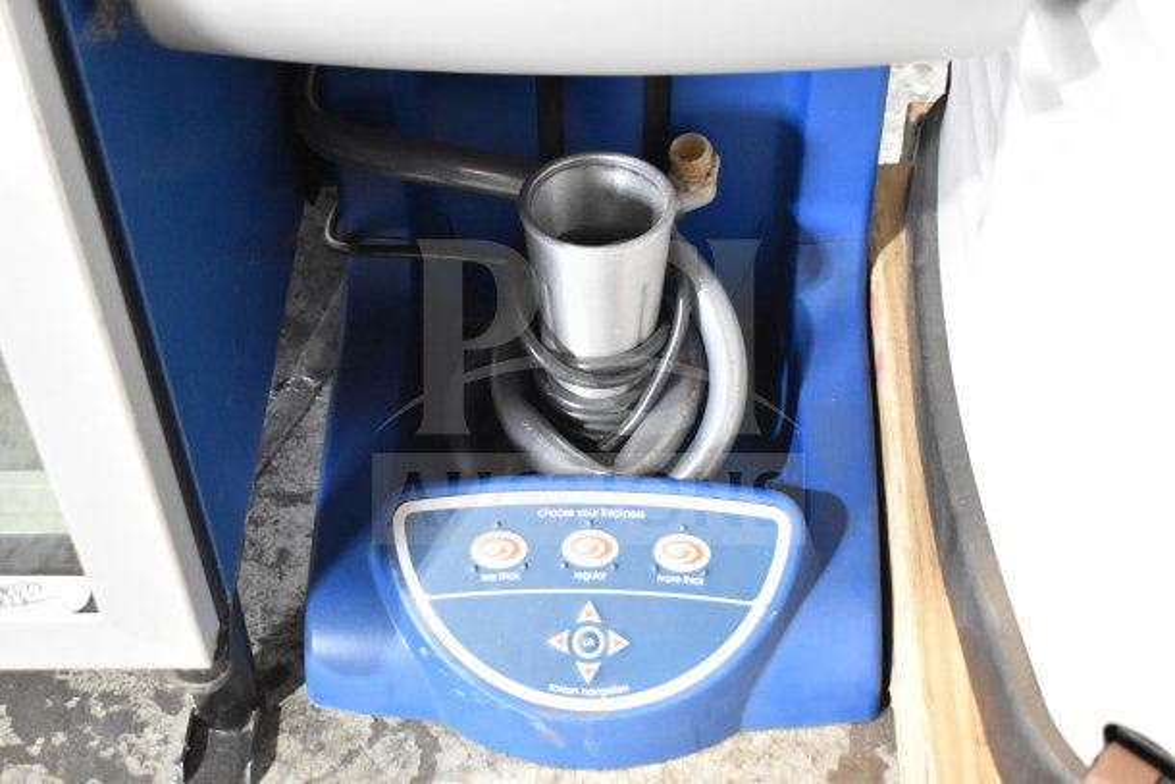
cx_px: 588
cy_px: 392
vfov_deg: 26.5
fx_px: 1665
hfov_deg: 38.9
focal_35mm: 51
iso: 6400
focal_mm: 34
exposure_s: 1/80
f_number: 4.5
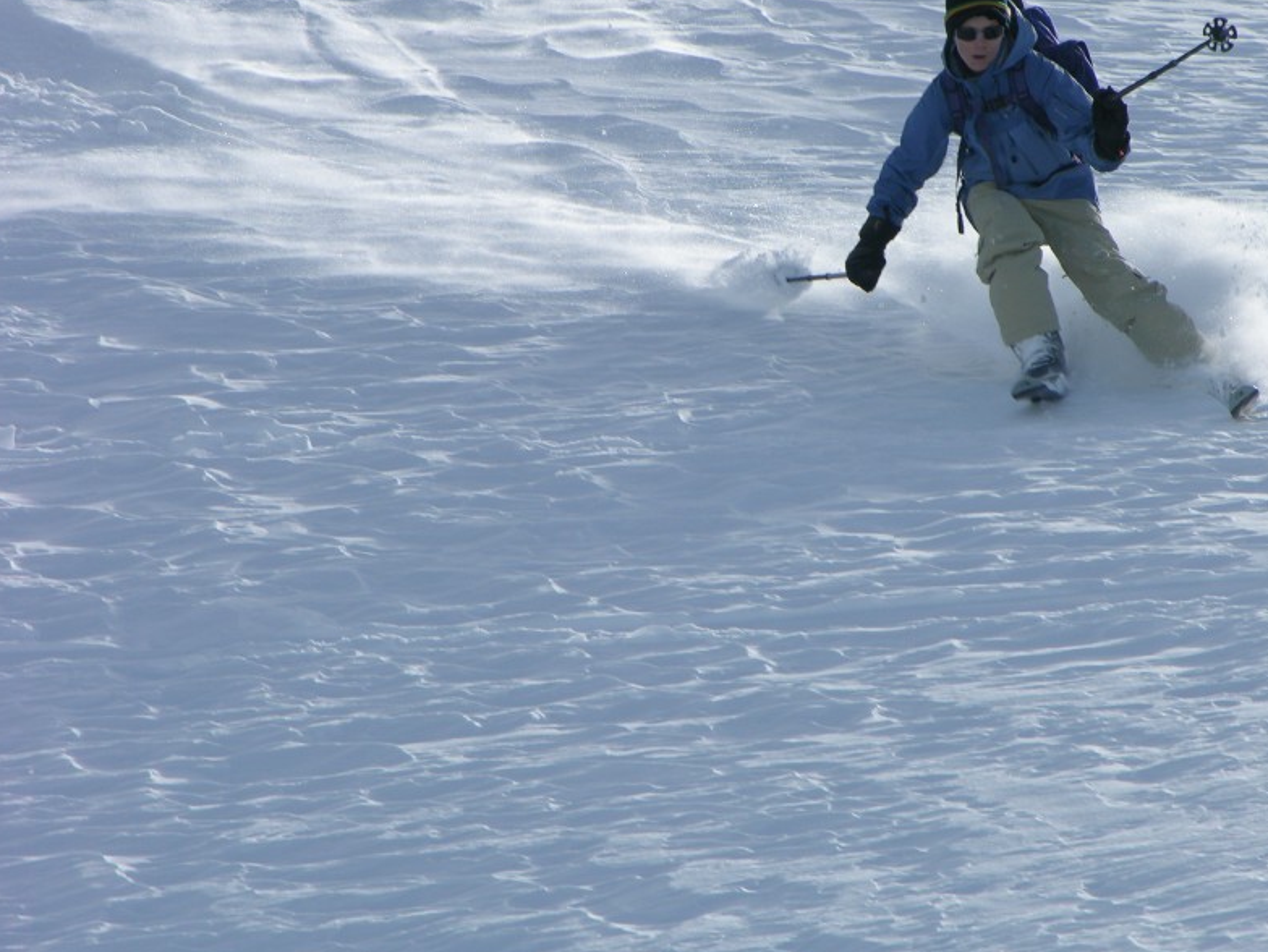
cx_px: 787
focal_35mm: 366
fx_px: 13413
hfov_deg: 5.4
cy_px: 368
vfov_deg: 4.1
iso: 50
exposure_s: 1/413
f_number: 5.9
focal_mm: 71.2
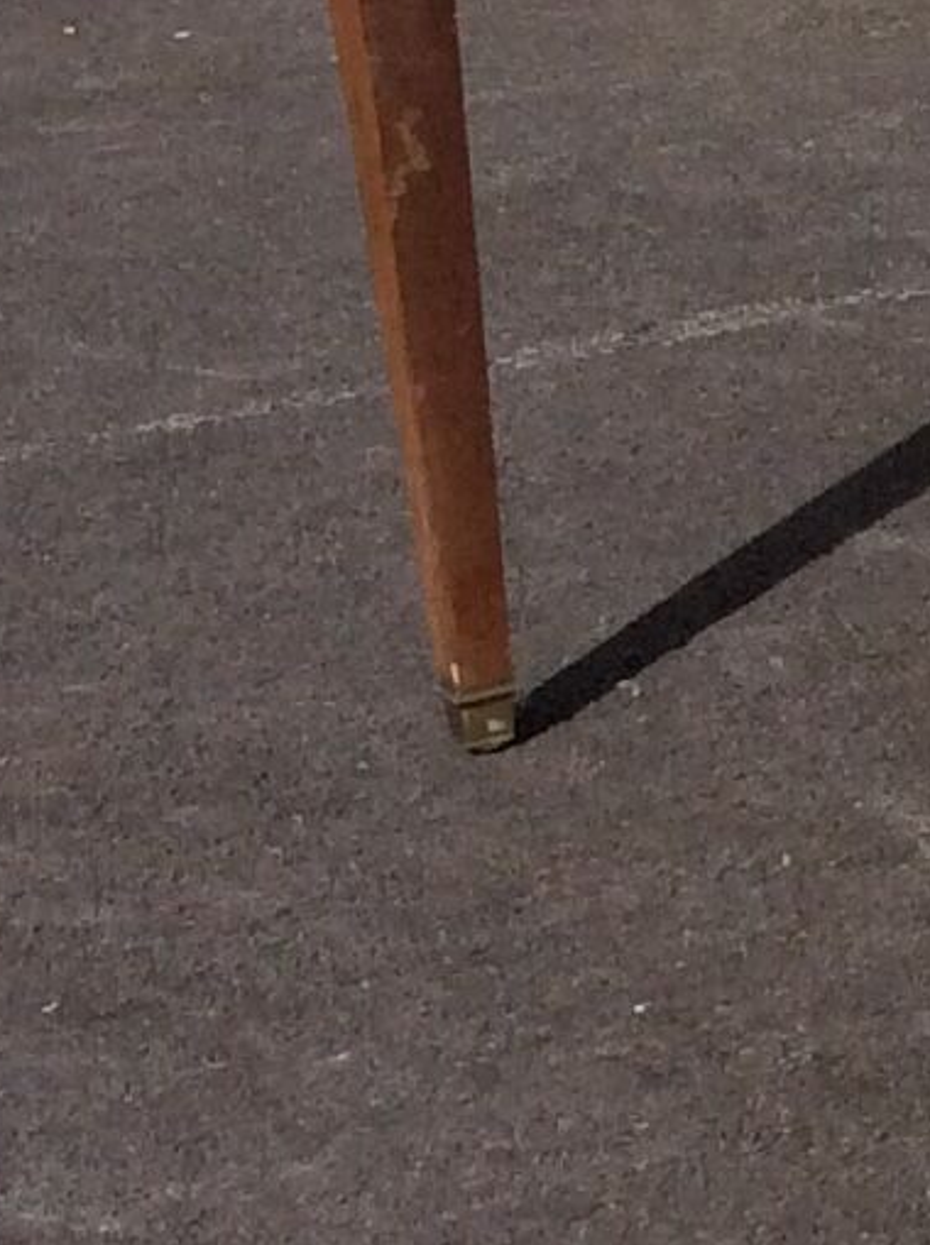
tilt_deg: -16.6
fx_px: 5856
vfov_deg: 12.1
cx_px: 2215
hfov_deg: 8.3
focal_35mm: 163
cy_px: 428
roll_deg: +1.1
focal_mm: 3.3
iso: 32
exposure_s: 1/3185
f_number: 2.4
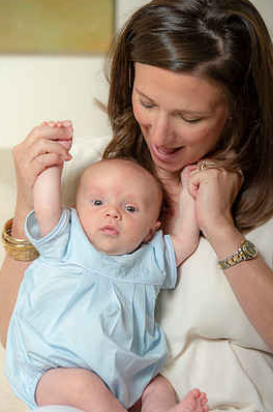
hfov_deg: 9.9
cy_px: 228
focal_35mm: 138
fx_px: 1575
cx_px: 139
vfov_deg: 14.9
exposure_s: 1/200
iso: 250
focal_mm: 122
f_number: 4.5
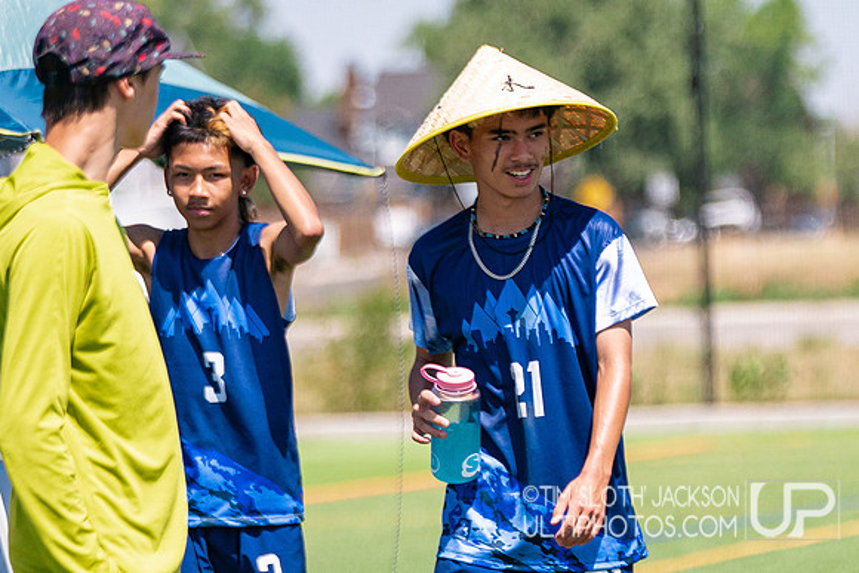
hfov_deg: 6.3
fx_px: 7802
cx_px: 554
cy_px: 443
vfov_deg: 4.2
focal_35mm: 327
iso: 640
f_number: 2.8
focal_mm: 142
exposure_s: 1/8000
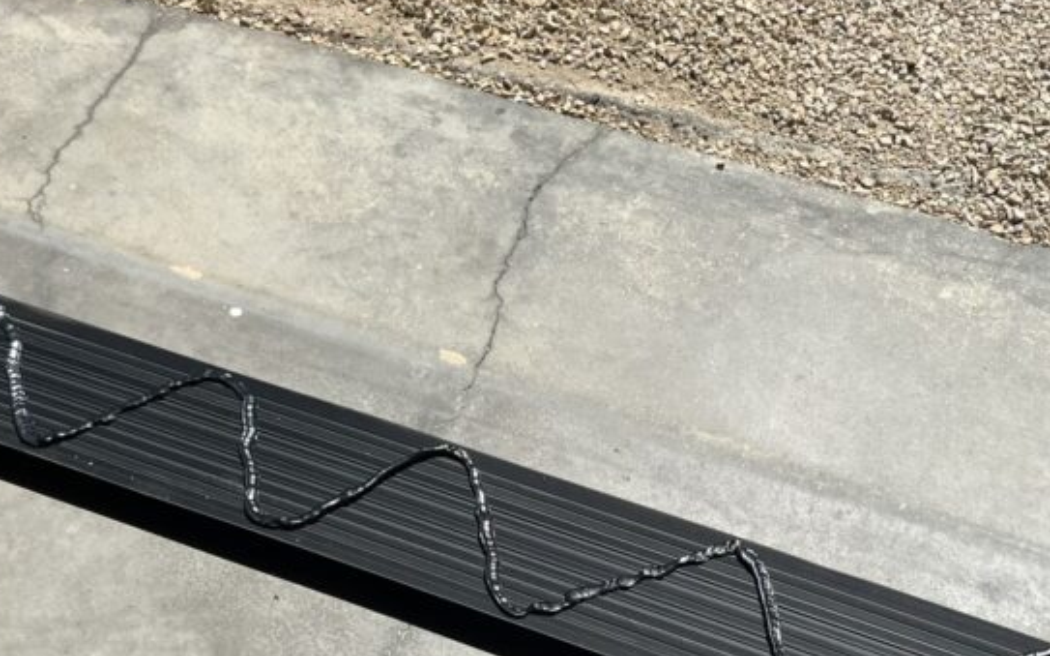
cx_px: 559
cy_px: 532
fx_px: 1488
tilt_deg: -56.1
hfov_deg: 38.9
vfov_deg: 24.4
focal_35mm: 52
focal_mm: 5.1
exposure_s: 1/6494
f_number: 1.6
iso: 50
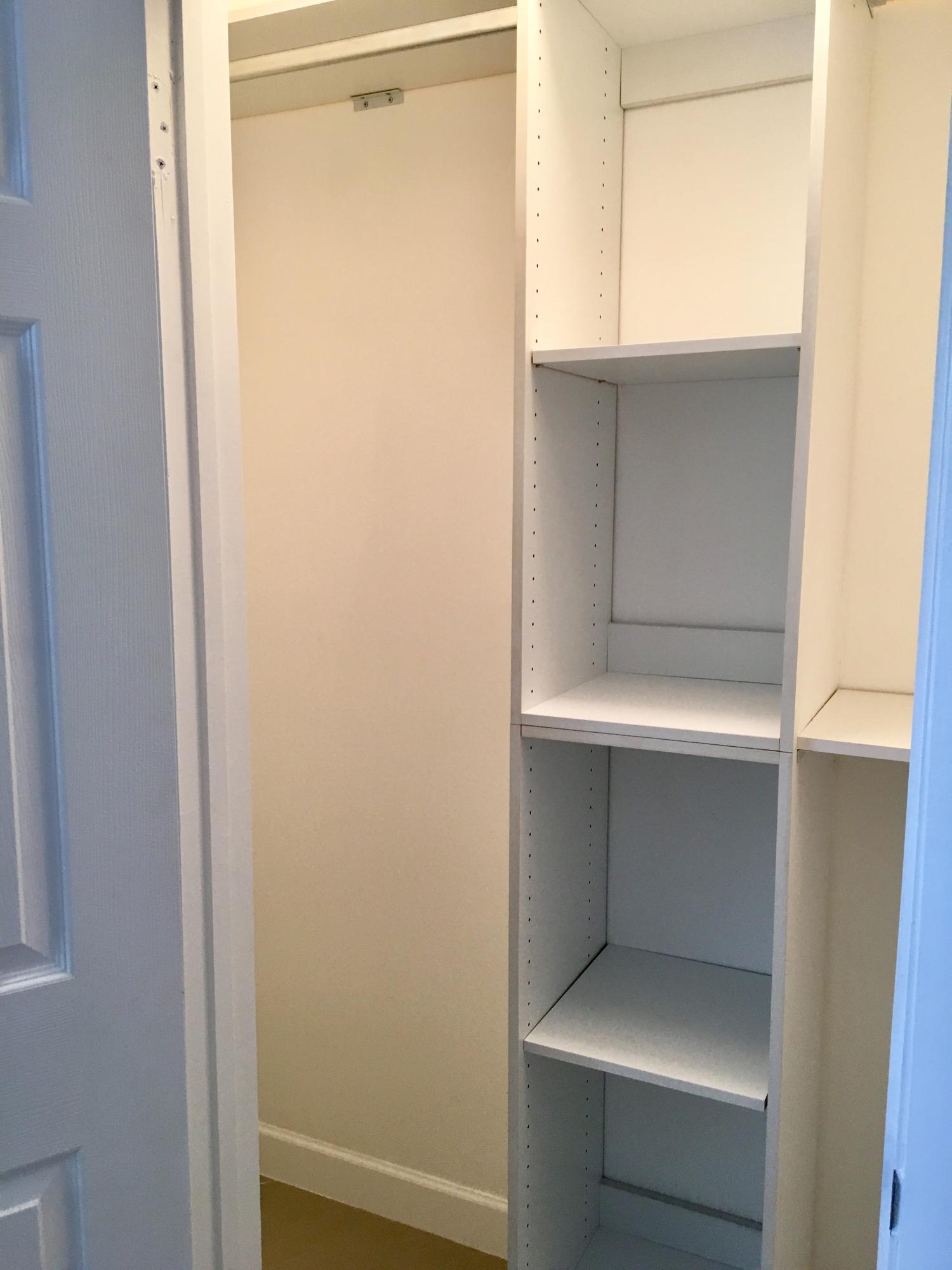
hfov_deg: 48.2
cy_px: 635
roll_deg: +0.1
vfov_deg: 61.7
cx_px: 476
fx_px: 1063
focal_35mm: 29
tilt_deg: -7.7
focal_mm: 4.15
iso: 40
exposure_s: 1/30
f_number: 2.2
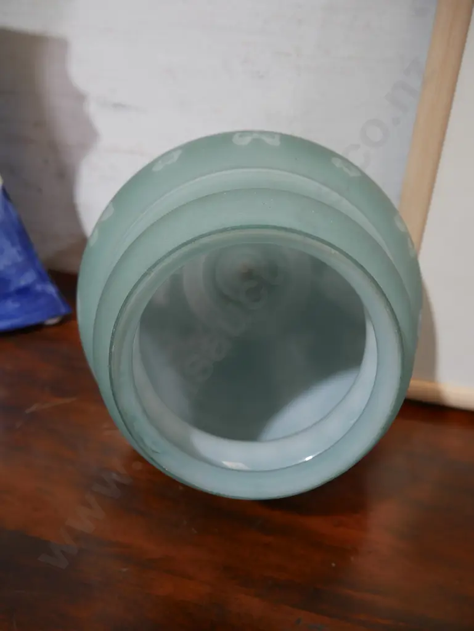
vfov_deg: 59.9
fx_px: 547
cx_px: 237
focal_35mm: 30
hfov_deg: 46.8
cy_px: 316
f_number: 3.6
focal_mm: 15
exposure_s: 1/60
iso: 320
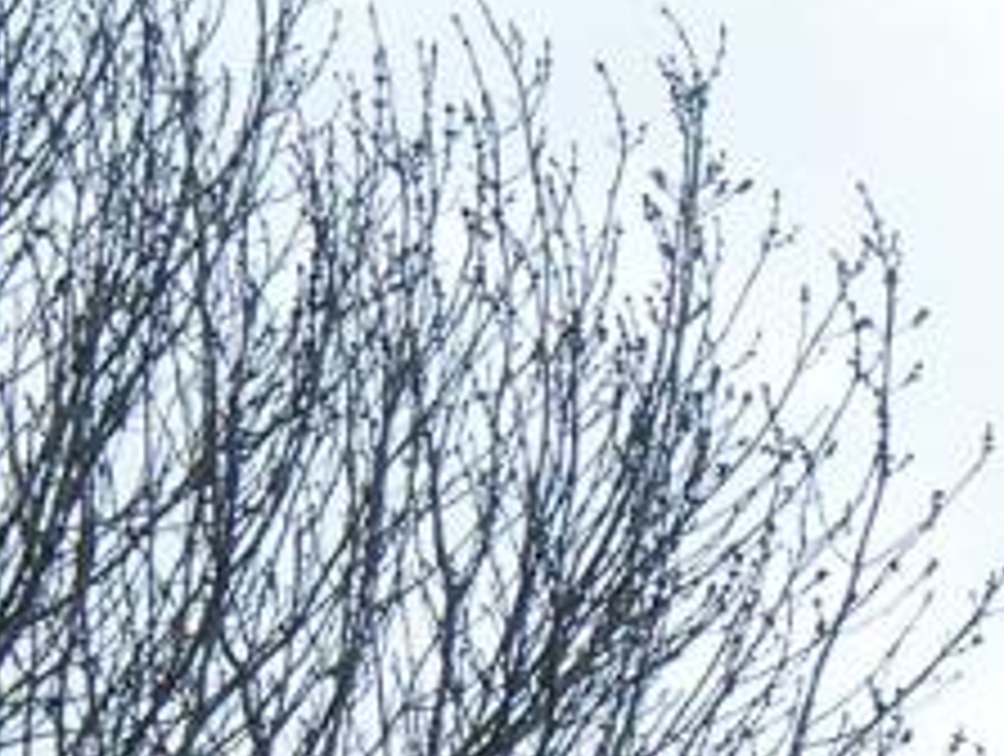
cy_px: 1197
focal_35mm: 298
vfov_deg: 5.0
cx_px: 806
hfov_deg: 6.6
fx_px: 8657
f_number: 7.7
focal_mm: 10.8
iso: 50
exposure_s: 1/131
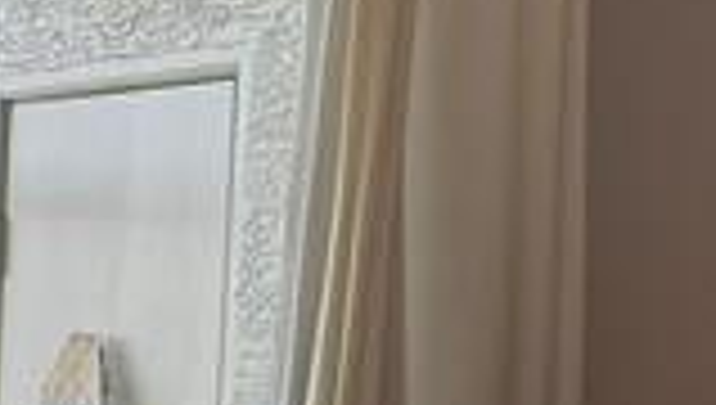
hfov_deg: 12.6
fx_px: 3194
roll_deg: -2.5
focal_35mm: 168
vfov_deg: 7.2
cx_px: 18
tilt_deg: -2.9
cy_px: 472
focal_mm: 6.76
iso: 64
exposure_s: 1/206
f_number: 1.78
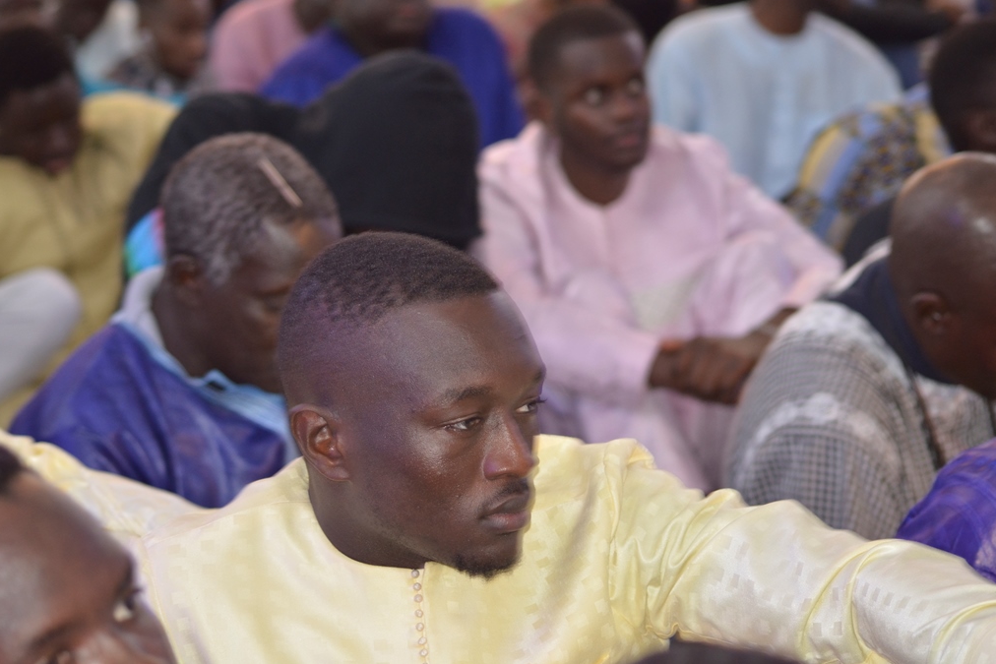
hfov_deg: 19.3
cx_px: 500
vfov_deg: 12.9
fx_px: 2933
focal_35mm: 106
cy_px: 332
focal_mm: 70
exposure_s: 1/50
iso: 640
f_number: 4
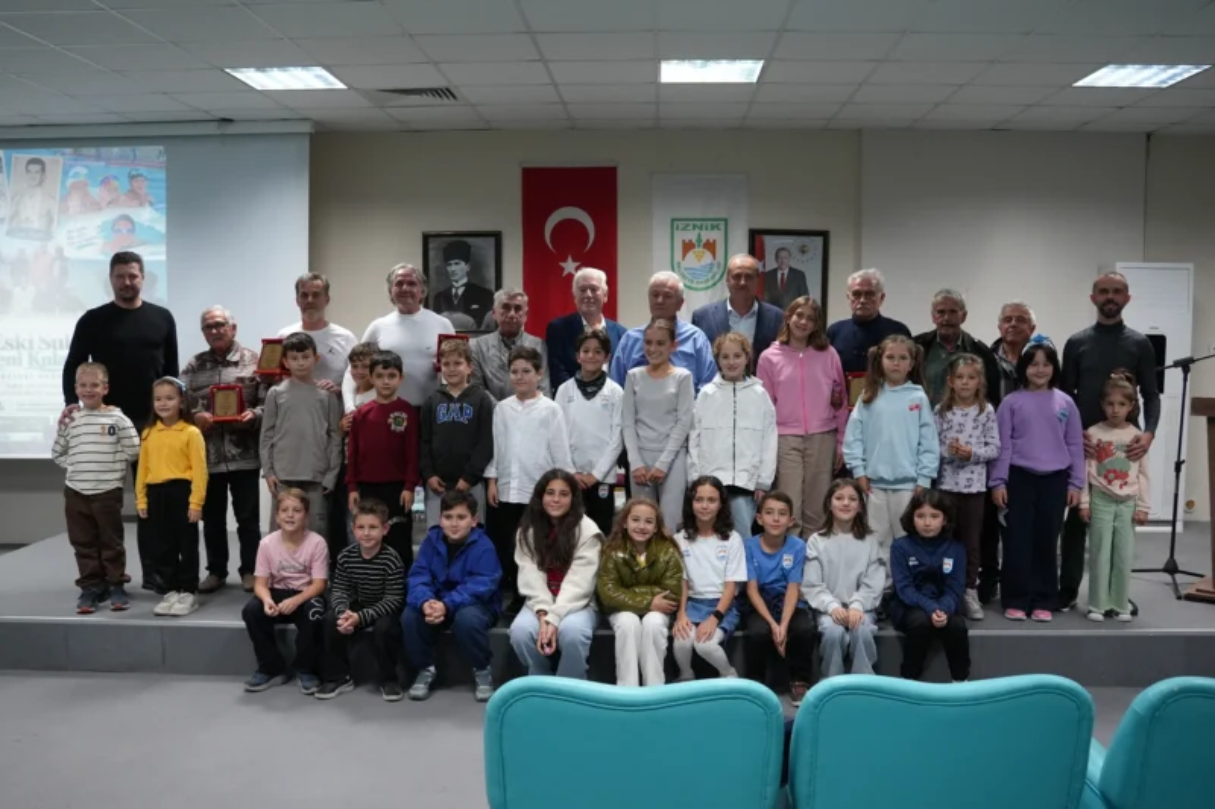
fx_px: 1080
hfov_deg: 58.7
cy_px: 404
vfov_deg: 41.1
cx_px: 608
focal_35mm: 32
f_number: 4
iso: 4000
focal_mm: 21.8
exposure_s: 1/160
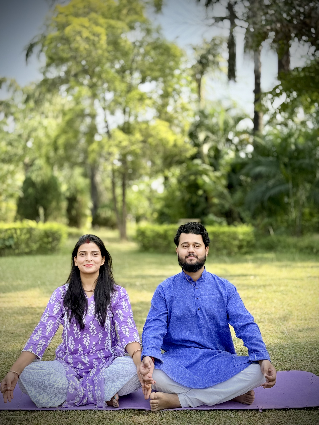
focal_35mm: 48
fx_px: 590
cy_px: 212
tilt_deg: +0.9
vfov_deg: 39.7
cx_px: 160
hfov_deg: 30.3
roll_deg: +0.5
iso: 100
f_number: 1.78
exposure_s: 1/1167
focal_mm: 6.76
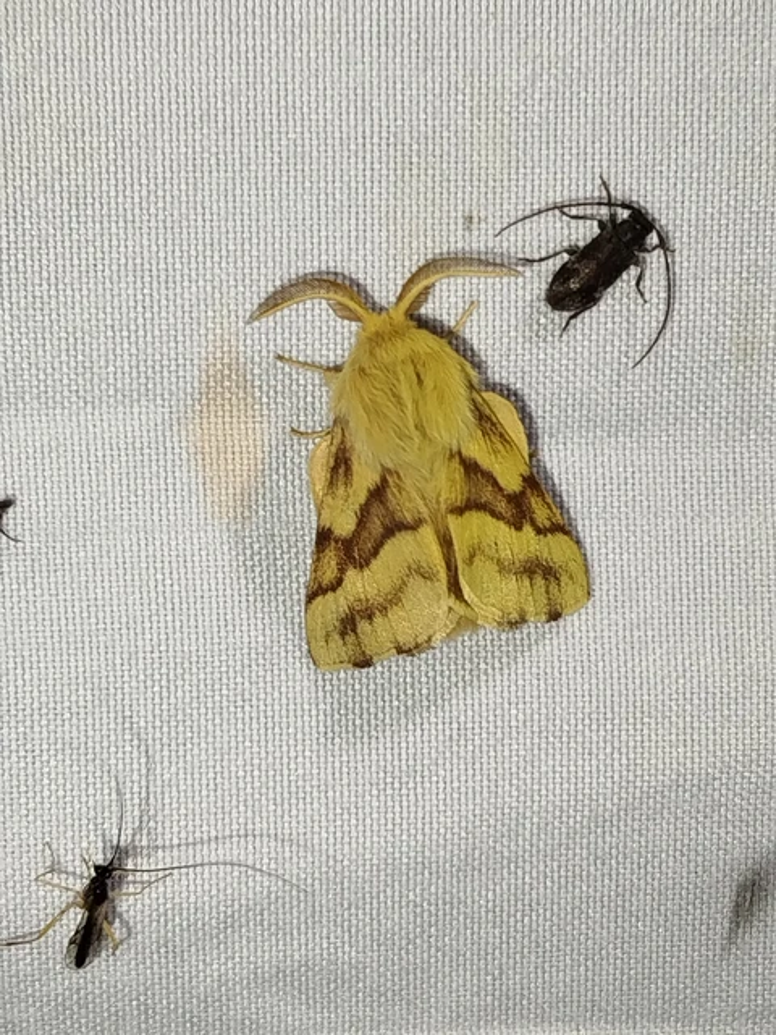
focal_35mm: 88
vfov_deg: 22.3
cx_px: 388
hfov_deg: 16.8
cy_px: 518
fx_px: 2630
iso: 80
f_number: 1.7
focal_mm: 5.31
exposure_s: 1/50
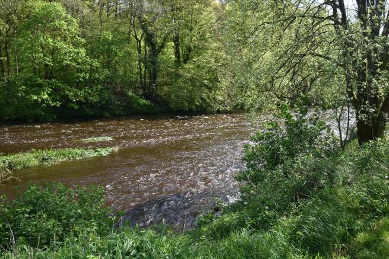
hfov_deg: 61.9
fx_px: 324
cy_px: 130
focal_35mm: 30
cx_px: 194
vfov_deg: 43.6
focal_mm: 20
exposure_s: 1/250
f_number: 5.6
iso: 200
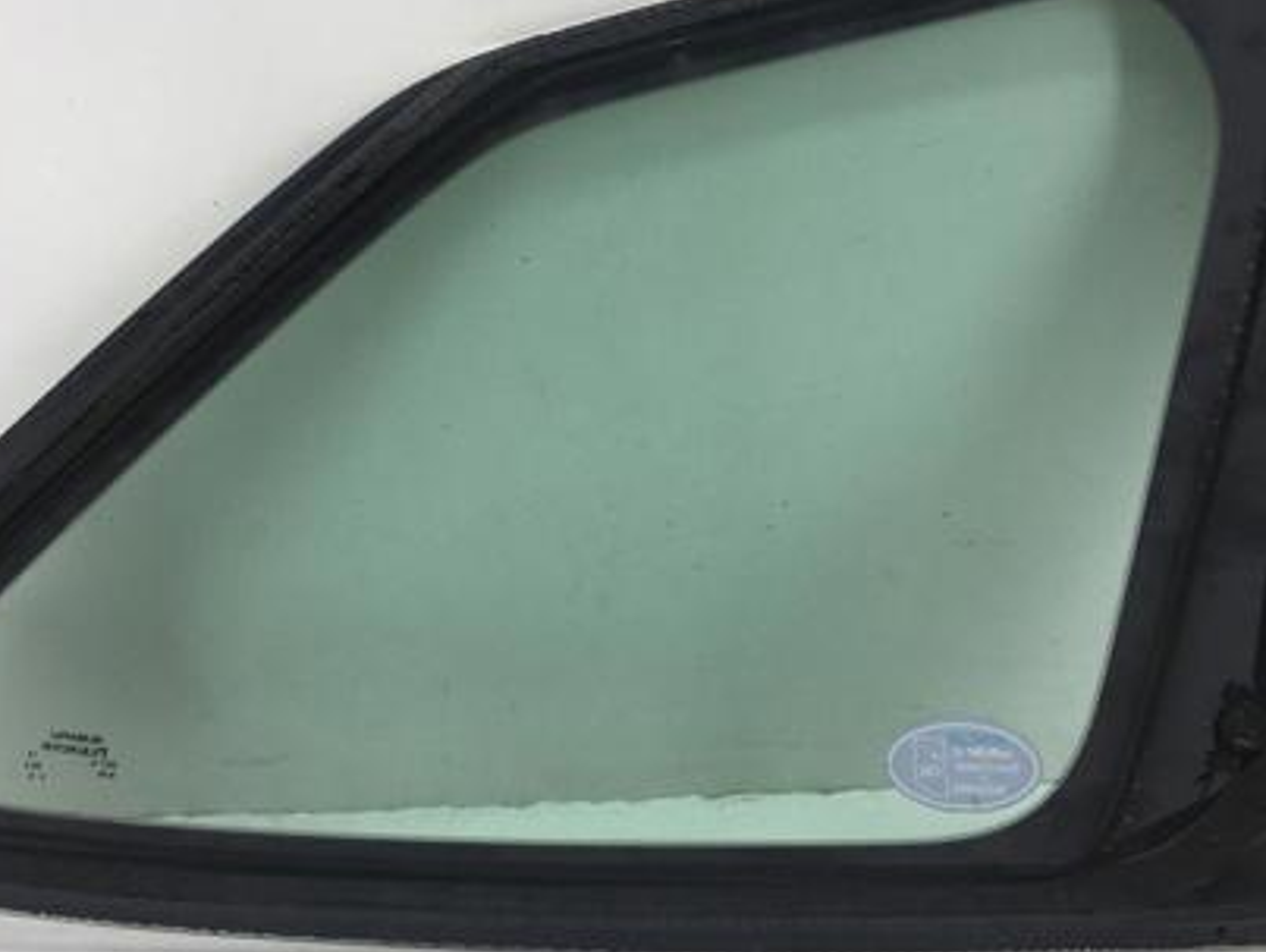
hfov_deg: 41.2
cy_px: 374
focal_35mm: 46
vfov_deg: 31.5
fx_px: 1684
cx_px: 616
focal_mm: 4.15
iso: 25
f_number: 2.2
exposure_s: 1/272
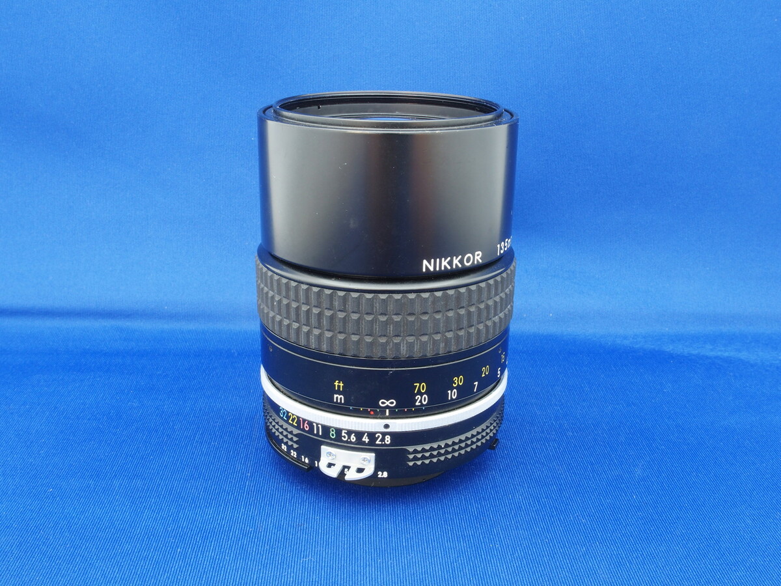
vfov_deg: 37.7
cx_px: 390
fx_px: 857
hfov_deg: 49.0
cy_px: 293
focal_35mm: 38
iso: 100
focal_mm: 8.1
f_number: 8
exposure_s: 3.2
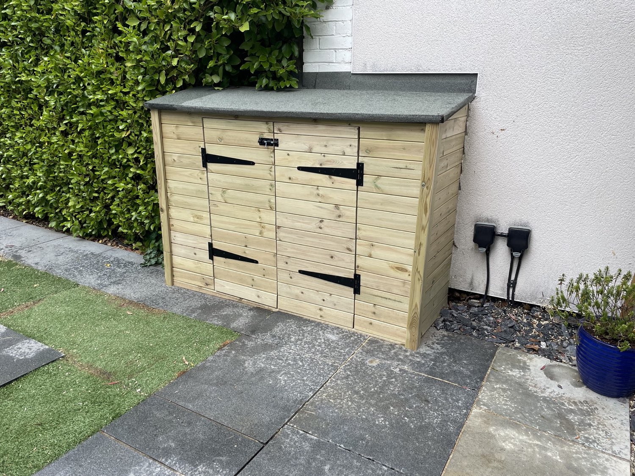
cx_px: 318
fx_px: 477
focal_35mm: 26
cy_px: 238
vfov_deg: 53.1
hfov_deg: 67.3
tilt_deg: -17.0
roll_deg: -0.6
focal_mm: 4.2
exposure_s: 1/1795
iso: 50
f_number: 1.6
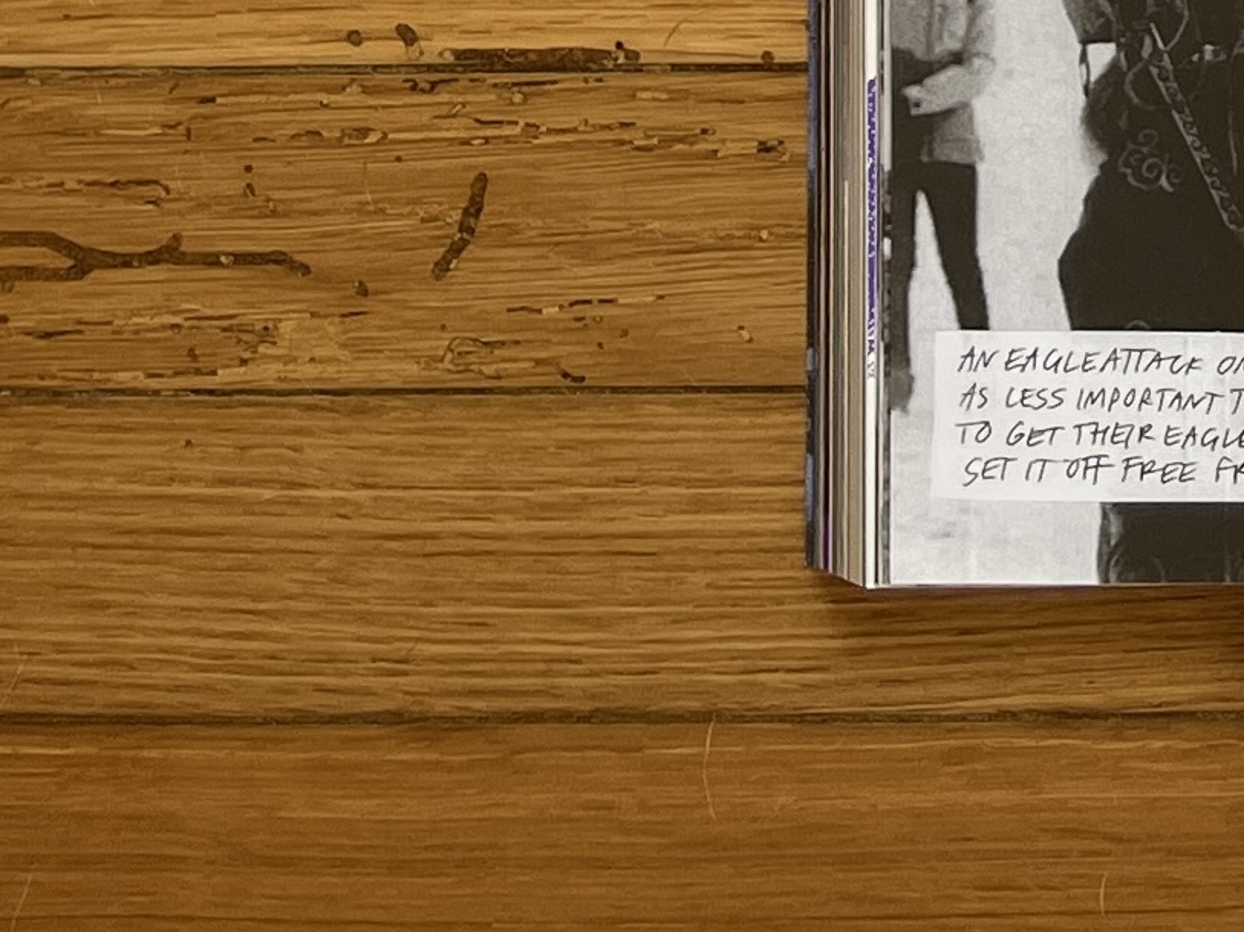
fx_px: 4634
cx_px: 2162
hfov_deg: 13.8
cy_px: -1224
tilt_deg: -88.9
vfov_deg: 10.2
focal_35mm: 129
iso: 50
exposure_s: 1/122
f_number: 1.6
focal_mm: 5.1
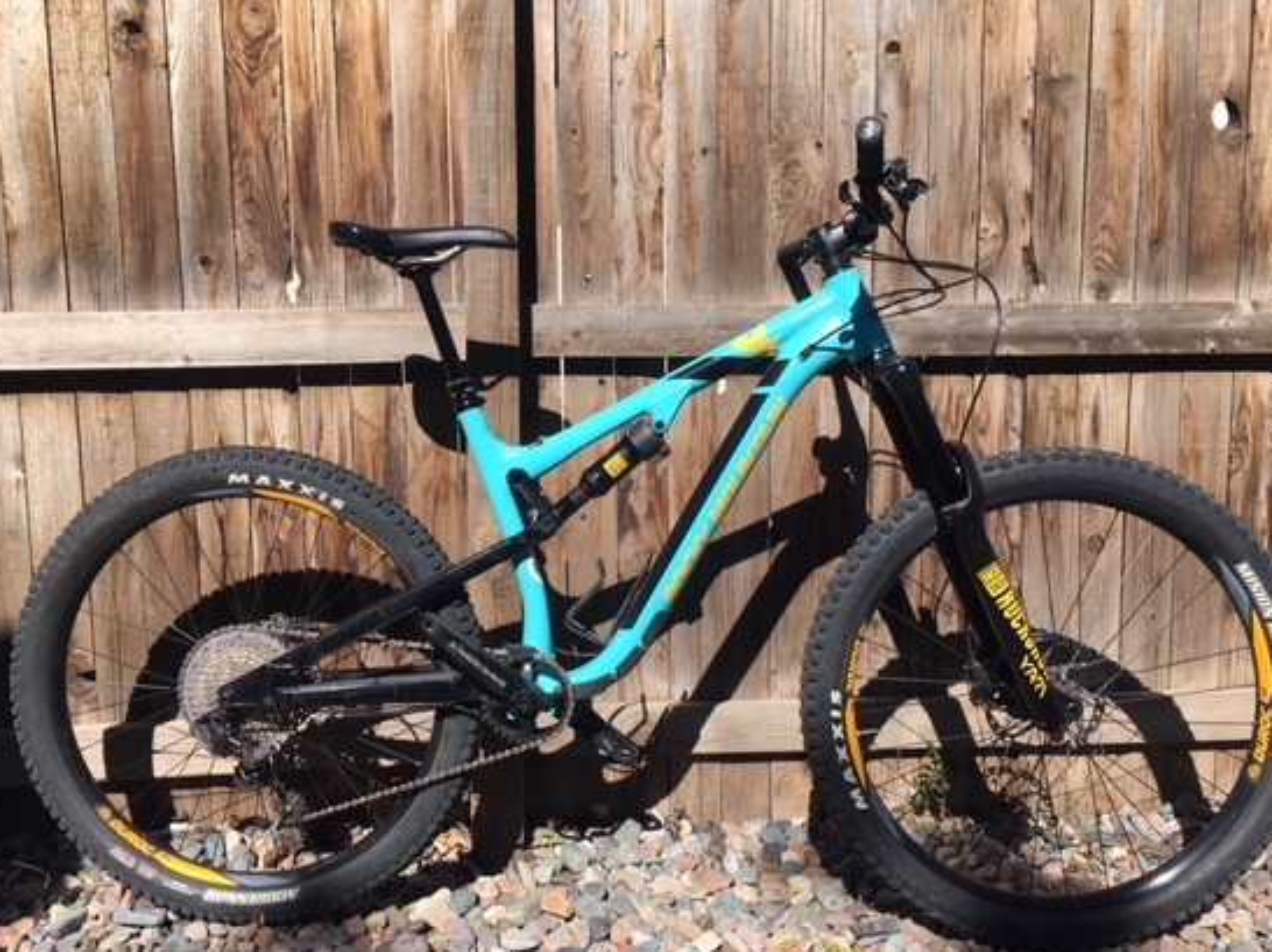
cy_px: 535
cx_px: 617
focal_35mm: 34
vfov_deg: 41.7
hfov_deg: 54.0
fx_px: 1249
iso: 25
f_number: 2.2
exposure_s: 1/1479
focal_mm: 4.15
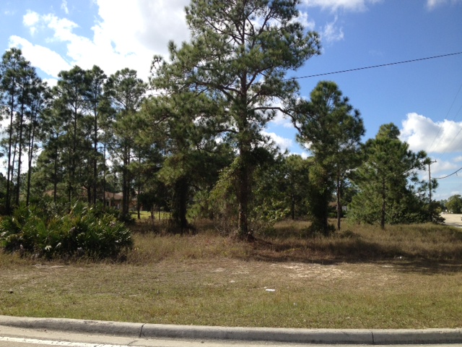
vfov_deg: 40.7
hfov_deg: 52.6
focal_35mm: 35
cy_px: 174
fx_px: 467
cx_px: 231
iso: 50
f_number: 2.4
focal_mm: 4.28
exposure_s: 1/1381
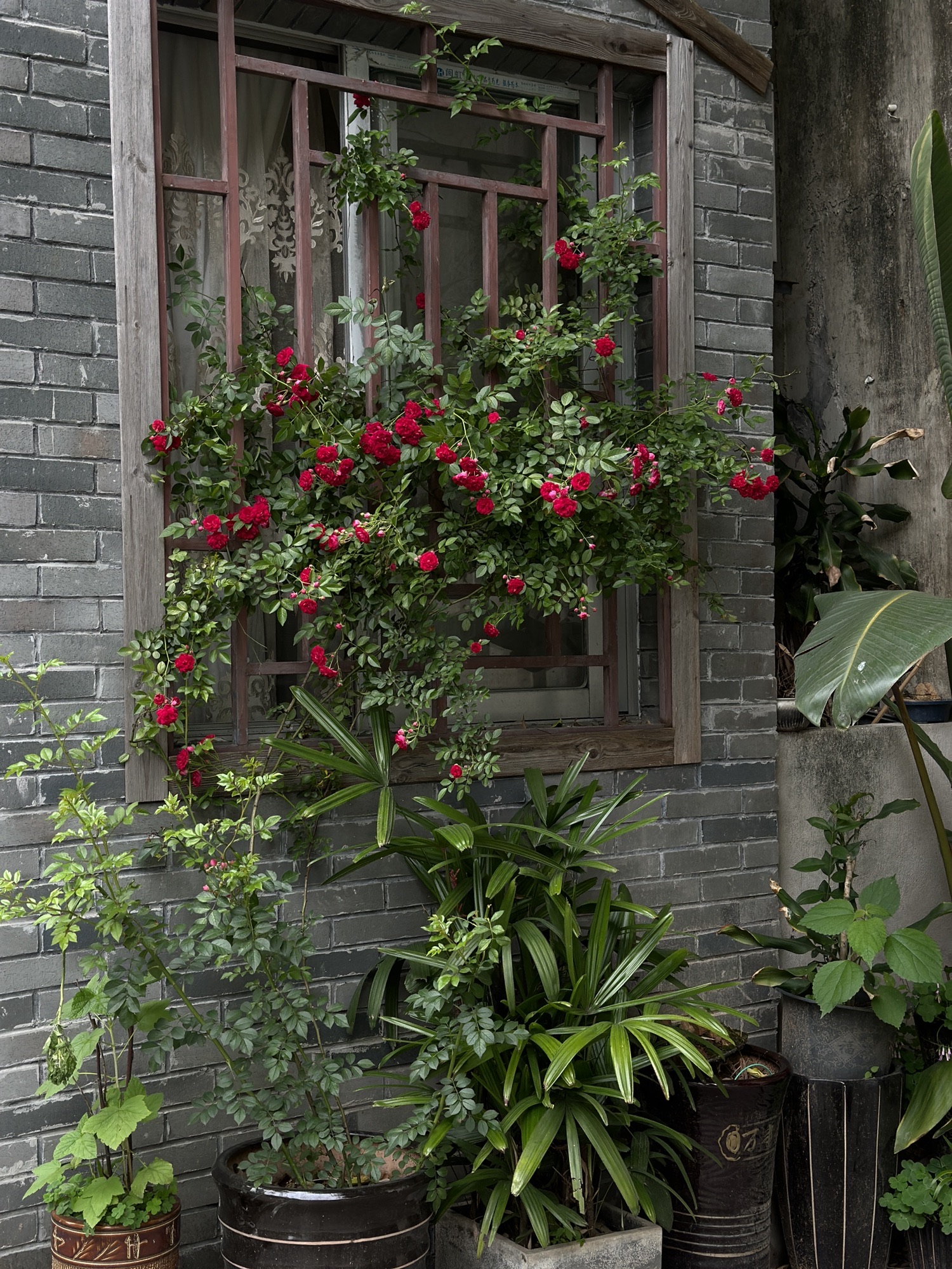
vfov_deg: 39.7
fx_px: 1760
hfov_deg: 30.3
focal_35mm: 48
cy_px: 634
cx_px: 476
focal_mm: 6.86
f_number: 1.78
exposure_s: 1/184
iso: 80
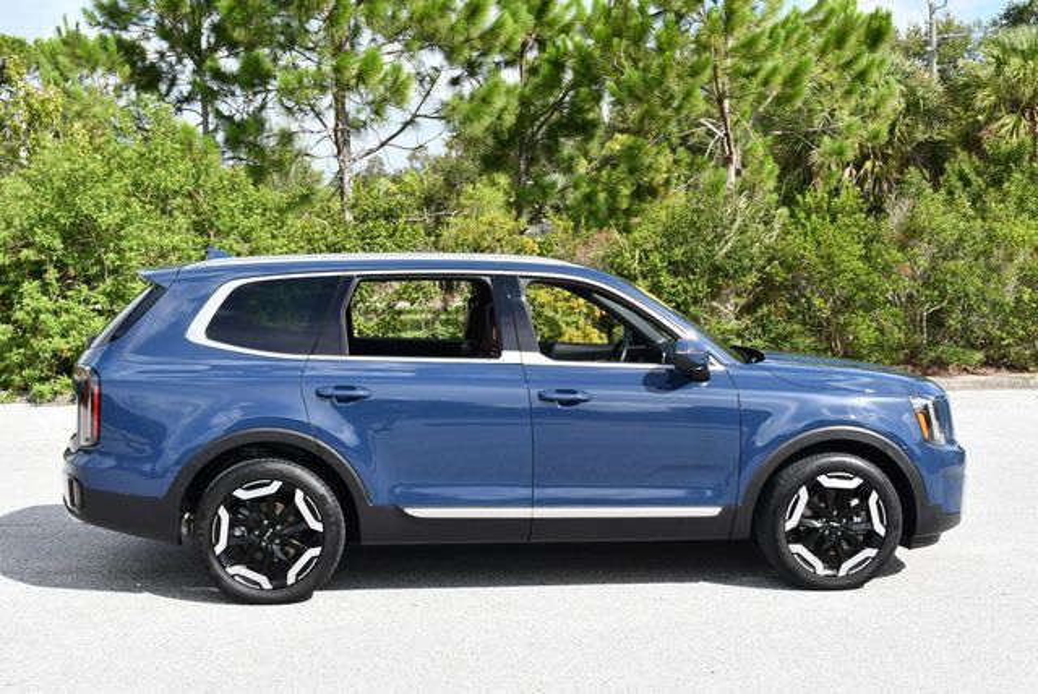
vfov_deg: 28.1
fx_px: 1385
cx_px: 519
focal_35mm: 48
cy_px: 347
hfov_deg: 41.1
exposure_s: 1/250
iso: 160
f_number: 8
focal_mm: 24
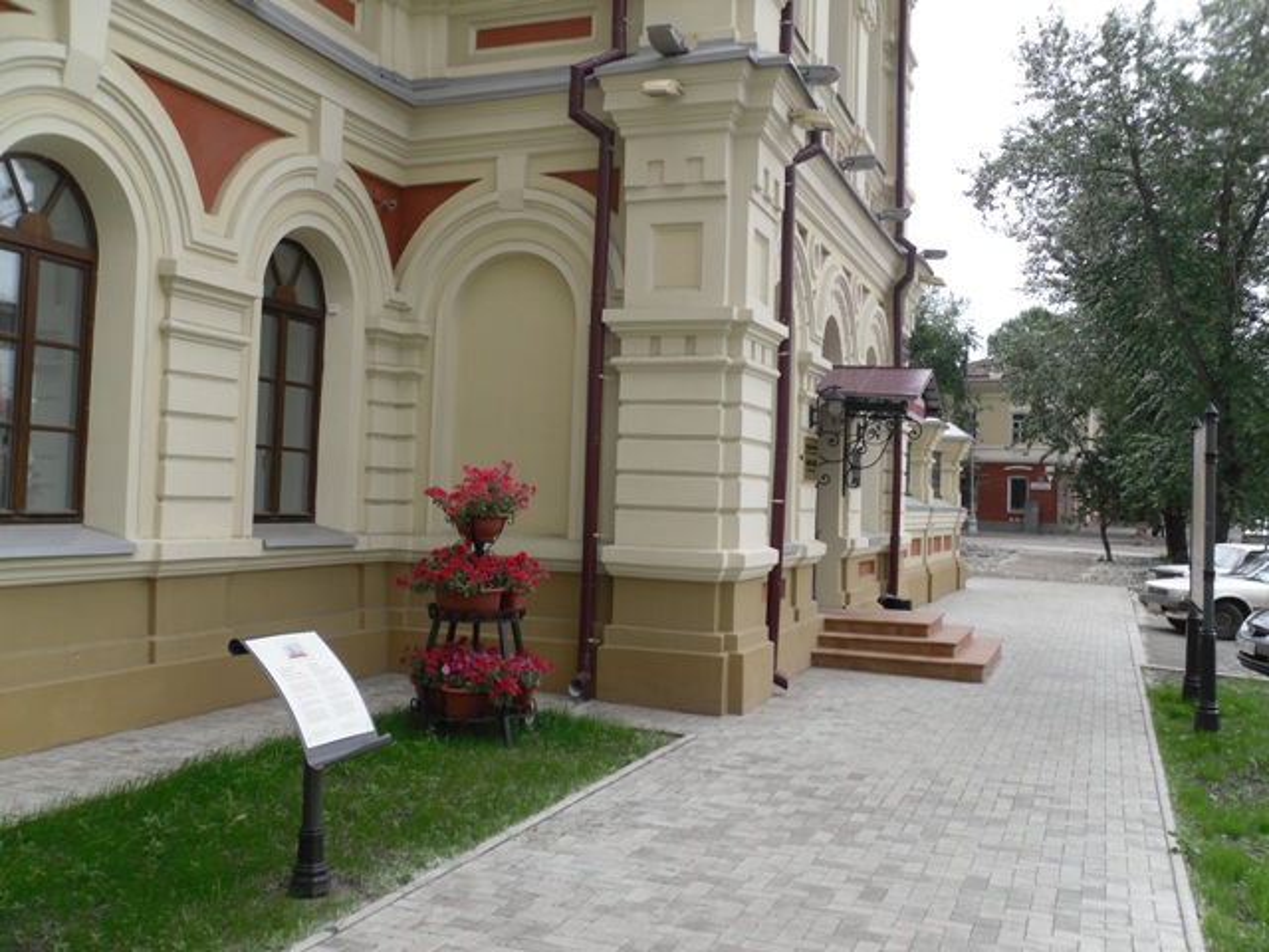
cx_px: 634
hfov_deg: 42.1
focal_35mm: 45
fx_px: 1650
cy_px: 476
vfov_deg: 32.2
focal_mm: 6.3
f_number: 8.2
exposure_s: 1/72
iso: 80
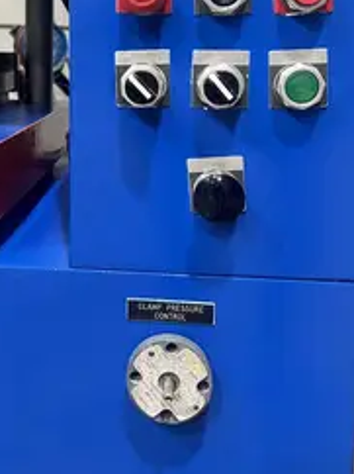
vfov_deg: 42.5
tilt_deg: -8.5
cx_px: 104
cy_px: 118
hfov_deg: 33.1
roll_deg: -2.0
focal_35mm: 43
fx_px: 587
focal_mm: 5.7
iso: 200
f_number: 1.5
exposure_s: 1/60
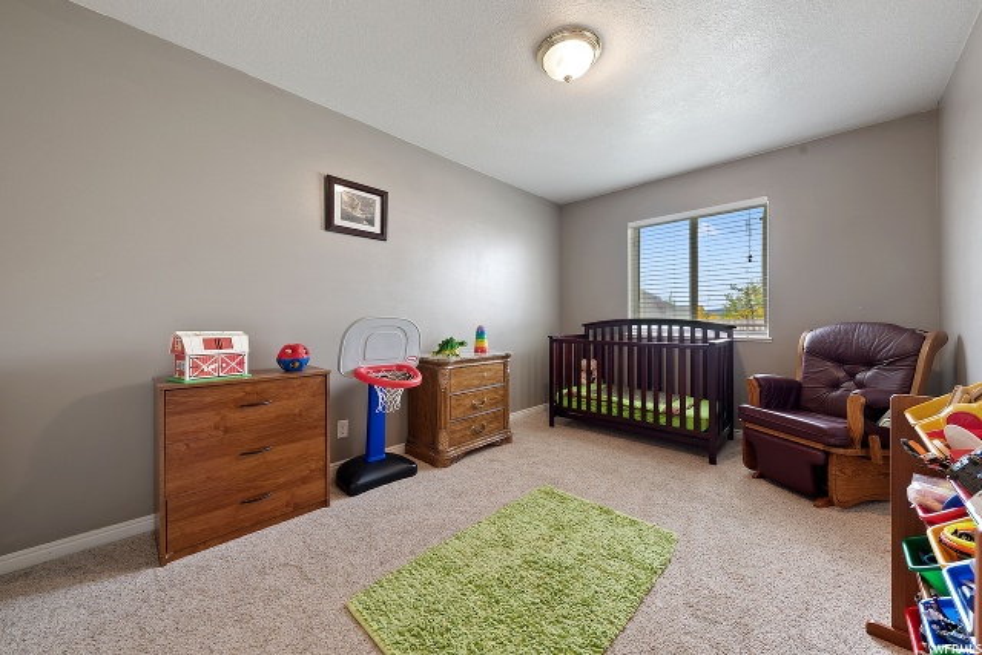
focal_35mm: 13
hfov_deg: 108.3
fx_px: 355
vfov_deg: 85.5
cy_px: 328
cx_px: 491
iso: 100
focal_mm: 13
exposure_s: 2.5
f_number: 8
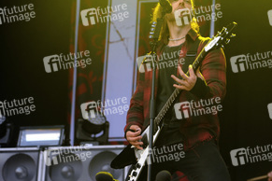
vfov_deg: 13.4
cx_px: 173
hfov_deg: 20.0
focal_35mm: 102
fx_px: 771
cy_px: 85
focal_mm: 66
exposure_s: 1/200
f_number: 3.2
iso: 800
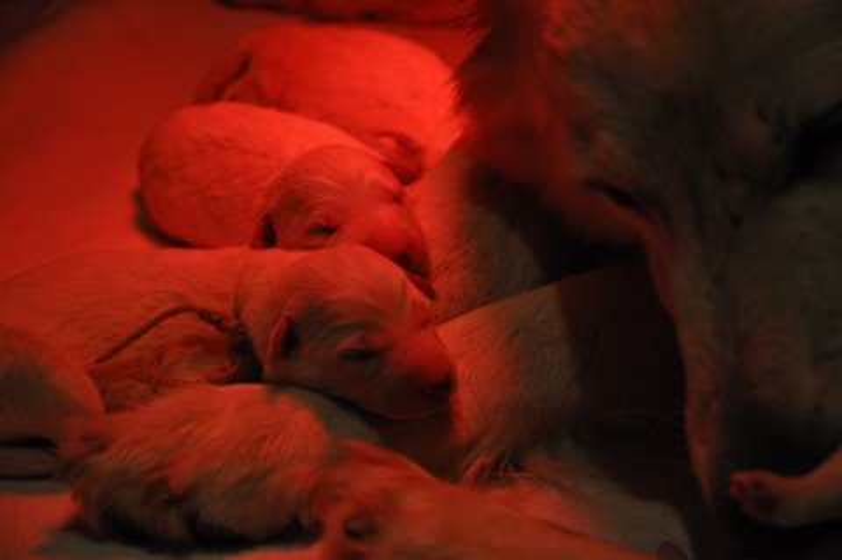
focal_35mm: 105
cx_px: 421
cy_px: 280
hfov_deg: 19.5
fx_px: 2453
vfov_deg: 13.0
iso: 800
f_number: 4.5
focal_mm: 70
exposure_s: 1/125
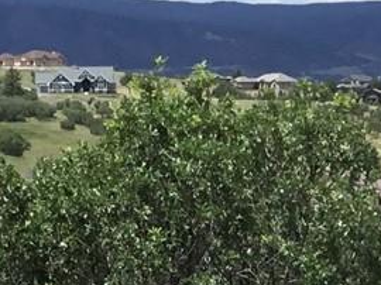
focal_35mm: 184
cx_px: 282
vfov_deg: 7.3
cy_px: 799
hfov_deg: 10.7
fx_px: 2023
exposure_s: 1/1481
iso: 25
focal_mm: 3.3
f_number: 2.4
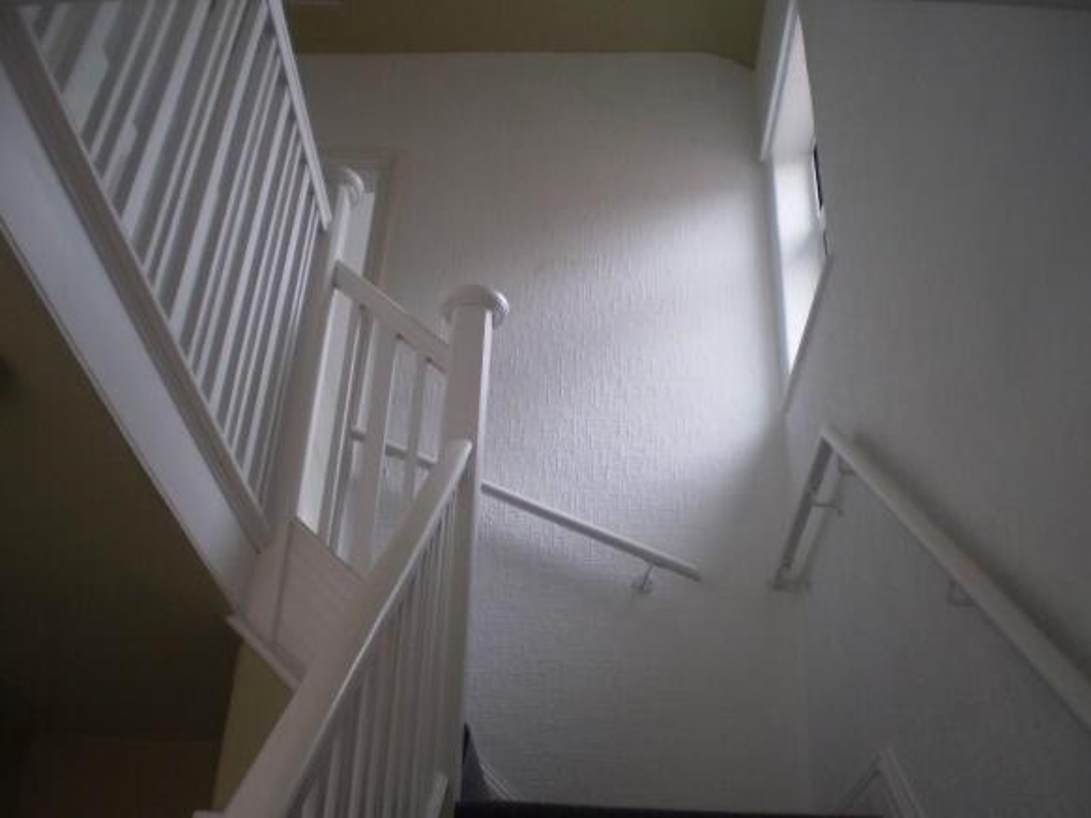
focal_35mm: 36
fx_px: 1134
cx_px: 546
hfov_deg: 51.4
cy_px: 409
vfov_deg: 39.6
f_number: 3.1
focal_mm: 6.3
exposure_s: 1/30
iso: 100
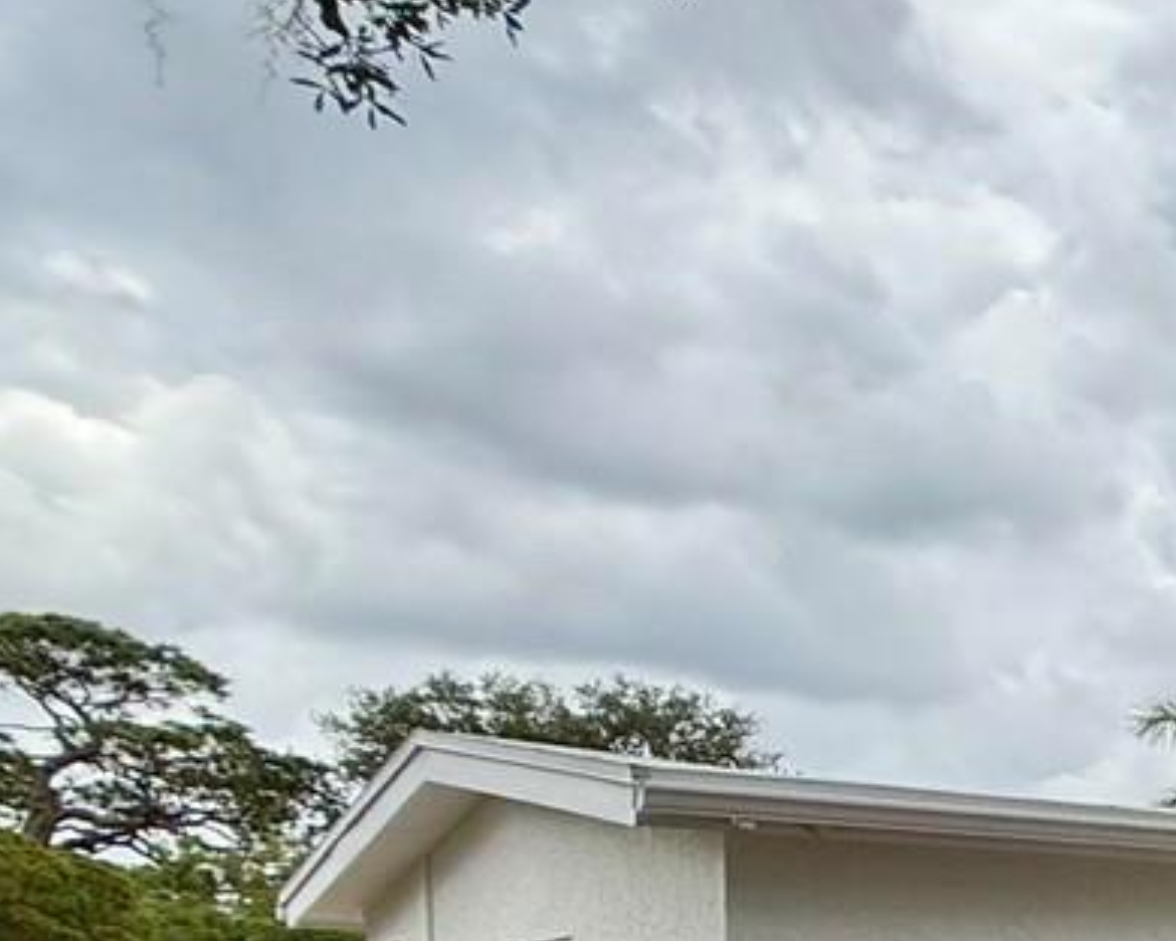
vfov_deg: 24.6
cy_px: 1119
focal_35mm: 56
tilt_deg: -0.9
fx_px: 1949
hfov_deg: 18.9
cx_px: 2388
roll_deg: +0.2
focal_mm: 2.22
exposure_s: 1/2237
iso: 50
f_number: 2.2
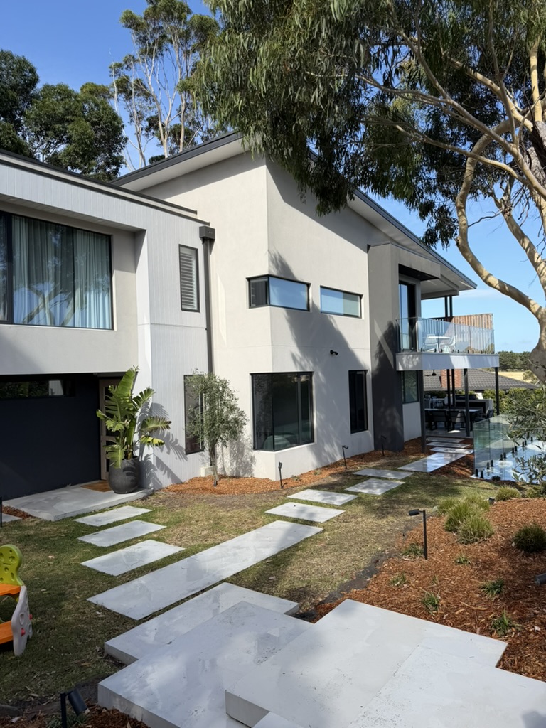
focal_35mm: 24
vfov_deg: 71.6
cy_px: 364
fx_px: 505
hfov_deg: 56.8
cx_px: 273
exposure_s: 1/3021
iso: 80
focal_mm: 6.76
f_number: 1.78
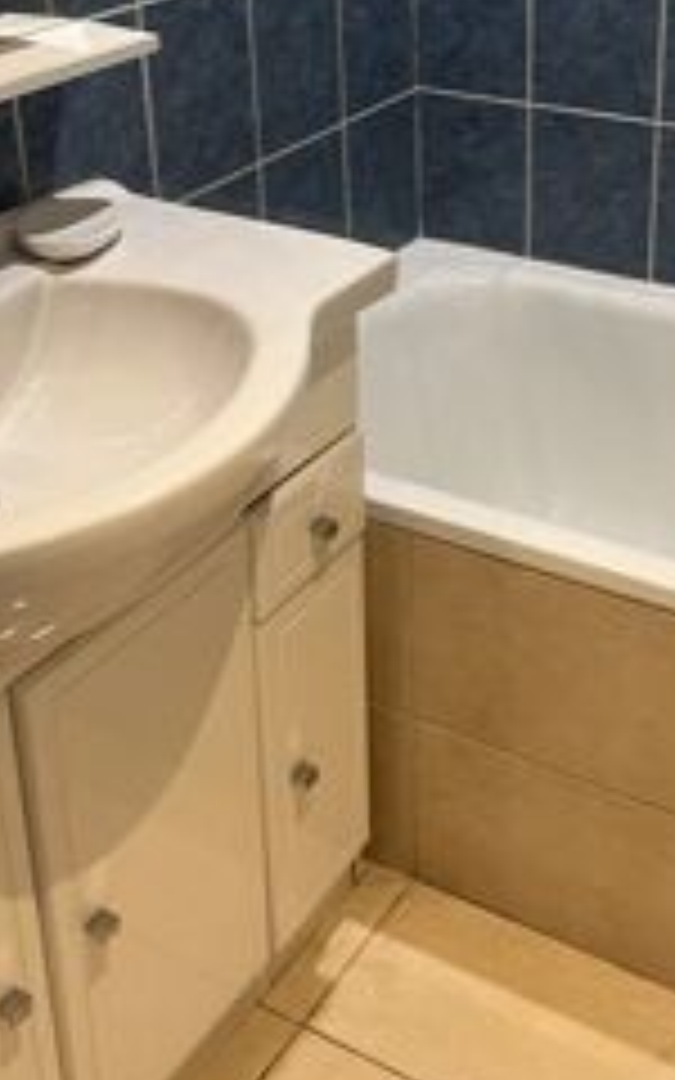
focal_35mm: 49
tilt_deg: -20.8
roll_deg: +1.7
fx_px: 1442
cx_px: 450
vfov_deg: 39.9
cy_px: 263
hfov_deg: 26.2
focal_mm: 5.1
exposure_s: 1/50
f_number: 1.6
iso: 100
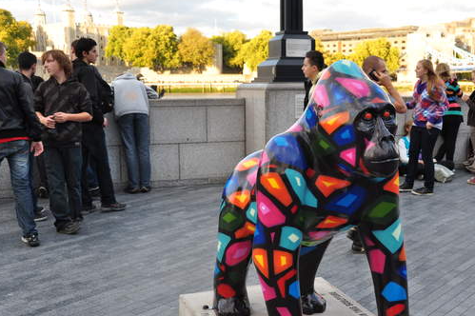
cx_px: 285
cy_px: 191
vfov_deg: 26.9
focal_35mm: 50
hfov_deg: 39.5
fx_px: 659
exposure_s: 1/125
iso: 200
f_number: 5.6
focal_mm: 26
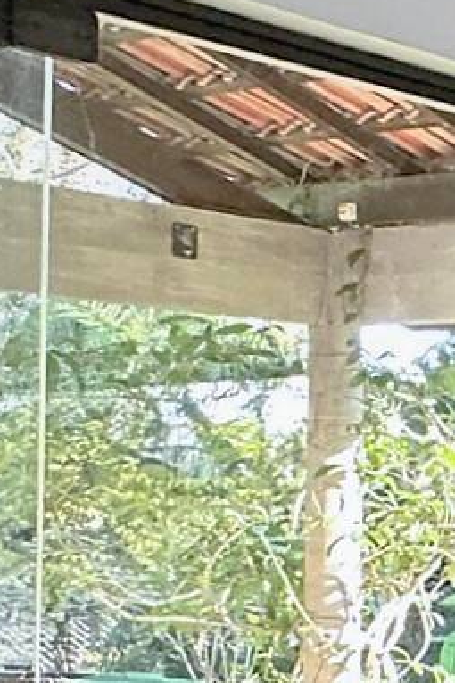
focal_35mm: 69
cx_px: 1407
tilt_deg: -2.8
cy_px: 674
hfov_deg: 11.0
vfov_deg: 27.6
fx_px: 1309
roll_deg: +0.5
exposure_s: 1/120
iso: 320
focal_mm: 2.22
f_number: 2.2
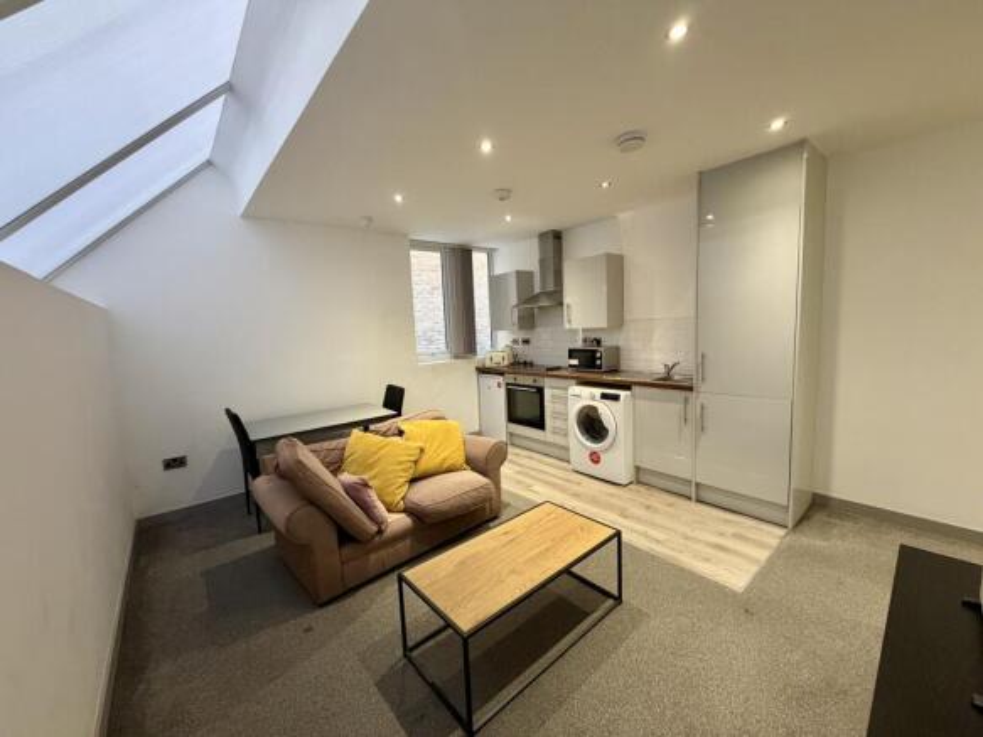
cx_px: 492
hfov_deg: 102.1
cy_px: 368
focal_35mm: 14
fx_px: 397
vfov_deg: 85.7
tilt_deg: -6.6
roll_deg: +2.9
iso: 400
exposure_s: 1/50
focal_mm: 2.22
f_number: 2.2
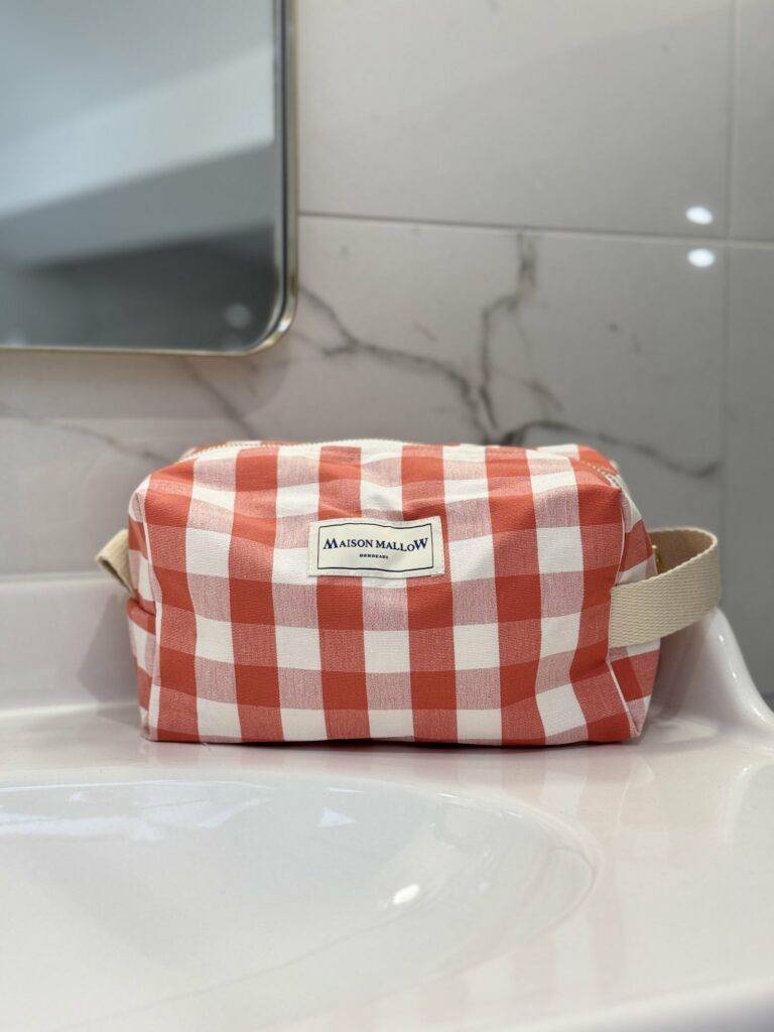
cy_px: 516
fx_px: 1431
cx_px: 387
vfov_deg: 39.7
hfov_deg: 30.3
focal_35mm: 48
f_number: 1.78
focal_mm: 6.76
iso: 100
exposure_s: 1/100
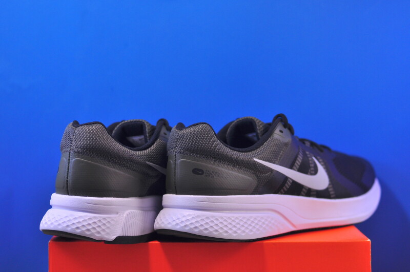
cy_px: 136
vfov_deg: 18.1
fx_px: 853
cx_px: 205
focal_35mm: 75
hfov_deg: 27.0
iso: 250
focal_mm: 50
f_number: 2.5
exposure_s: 1/320
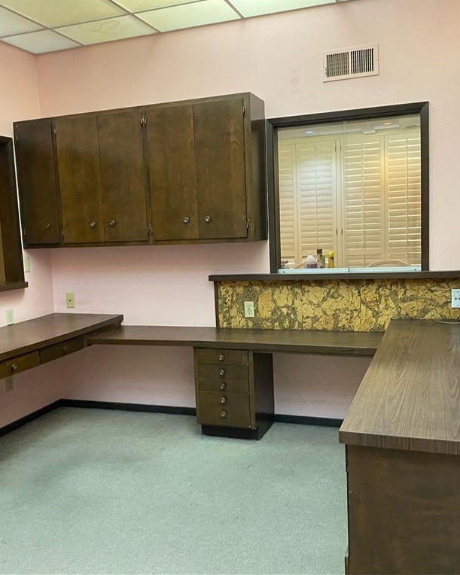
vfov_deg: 52.8
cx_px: 206
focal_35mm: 34
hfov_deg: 43.3
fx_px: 579
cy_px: 287
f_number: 1.8
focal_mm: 4.25
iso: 400
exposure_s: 1/60
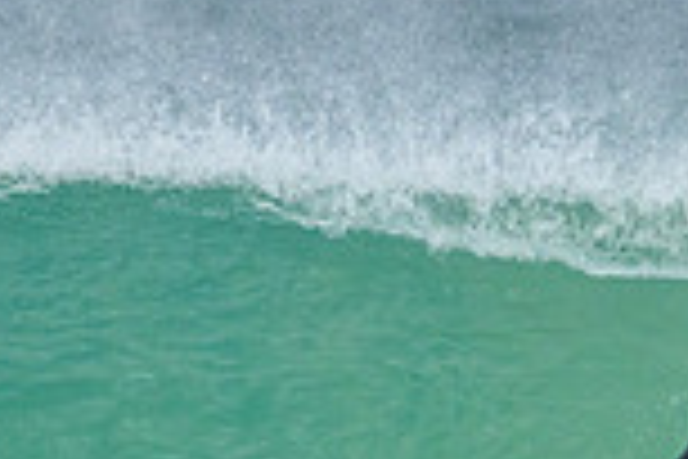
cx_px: 630
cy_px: 623
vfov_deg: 0.5
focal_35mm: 3026
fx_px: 57826
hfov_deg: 0.7
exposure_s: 1/2000
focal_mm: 800
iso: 1400
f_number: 11
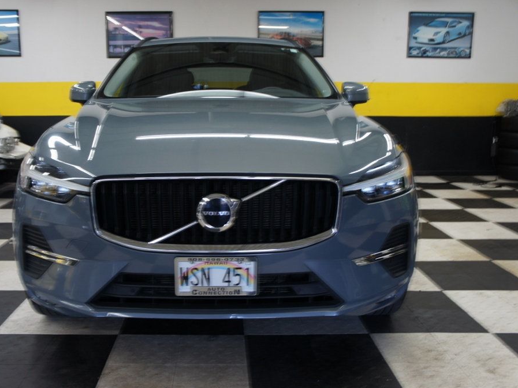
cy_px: 195
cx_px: 237
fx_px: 517
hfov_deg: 53.1
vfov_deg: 41.2
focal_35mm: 35
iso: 250
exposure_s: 1/40
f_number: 4
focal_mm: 21
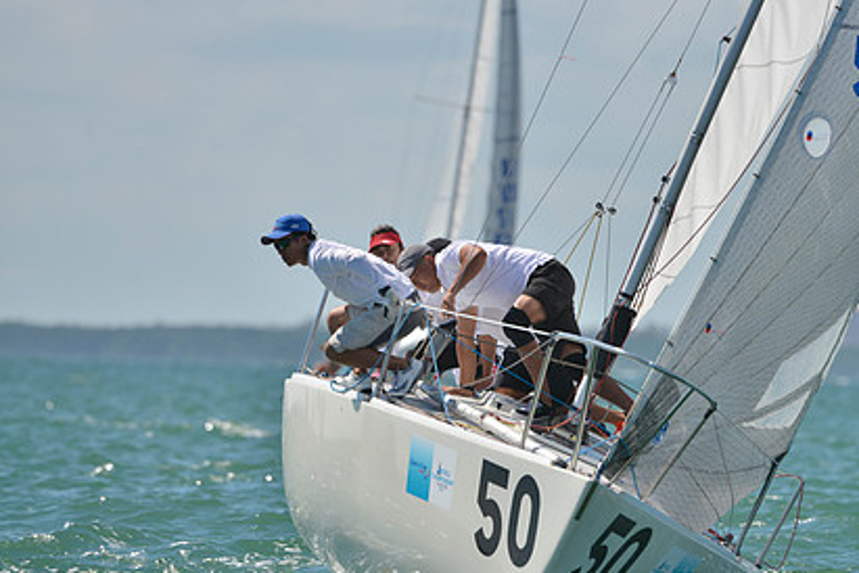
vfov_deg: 2.4
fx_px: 13480
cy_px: 331
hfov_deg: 3.6
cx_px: 604
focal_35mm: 565
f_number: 6.3
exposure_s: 1/1250
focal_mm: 400
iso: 200
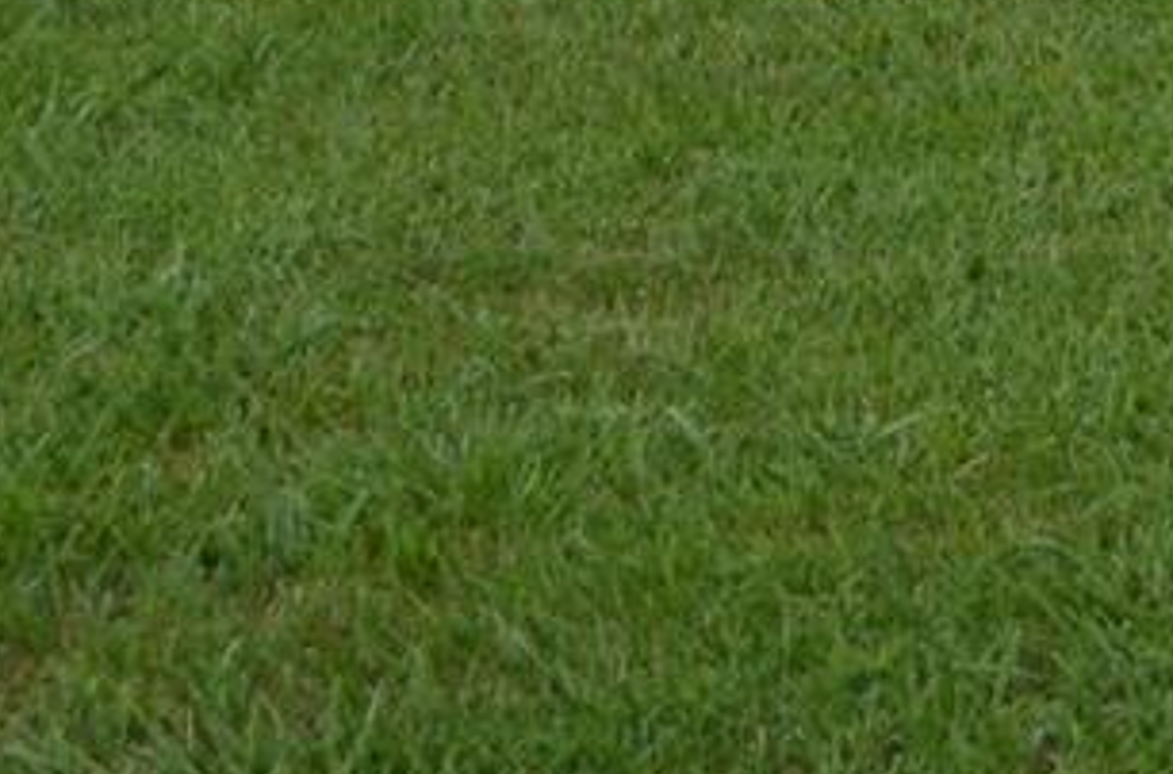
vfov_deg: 7.8
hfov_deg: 11.9
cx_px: 1990
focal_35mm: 162
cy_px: -1100
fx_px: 5262
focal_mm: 22
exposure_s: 1/200
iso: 200
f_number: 7.1
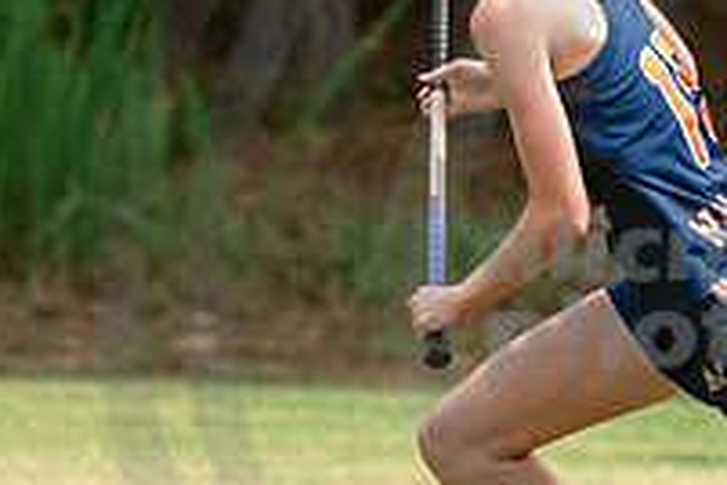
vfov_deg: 1.1
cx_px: 572
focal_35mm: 1289
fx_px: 26029
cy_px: 408
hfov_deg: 1.6
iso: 250
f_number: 4.5
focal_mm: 200
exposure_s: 1/1000
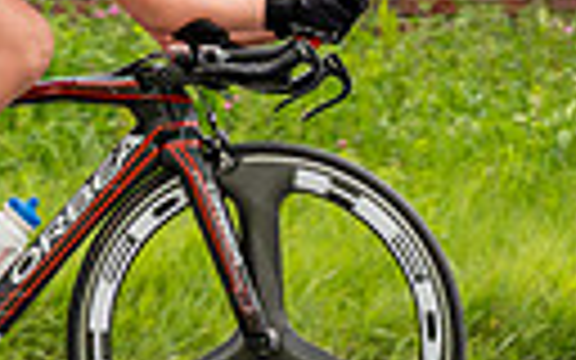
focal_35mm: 354
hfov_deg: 5.9
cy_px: -187
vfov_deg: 3.7
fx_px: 5557
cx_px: -16
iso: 640
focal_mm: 70
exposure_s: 1/1000
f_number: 4.5
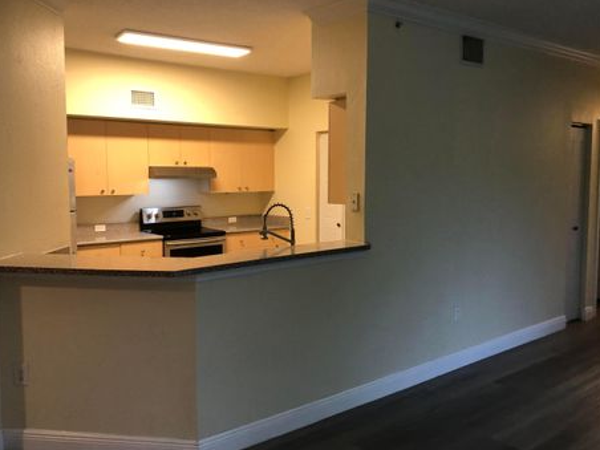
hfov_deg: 58.3
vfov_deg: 45.4
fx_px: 537
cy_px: 212
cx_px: 281
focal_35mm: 31
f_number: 1.8
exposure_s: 1/15
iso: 40
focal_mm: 3.99
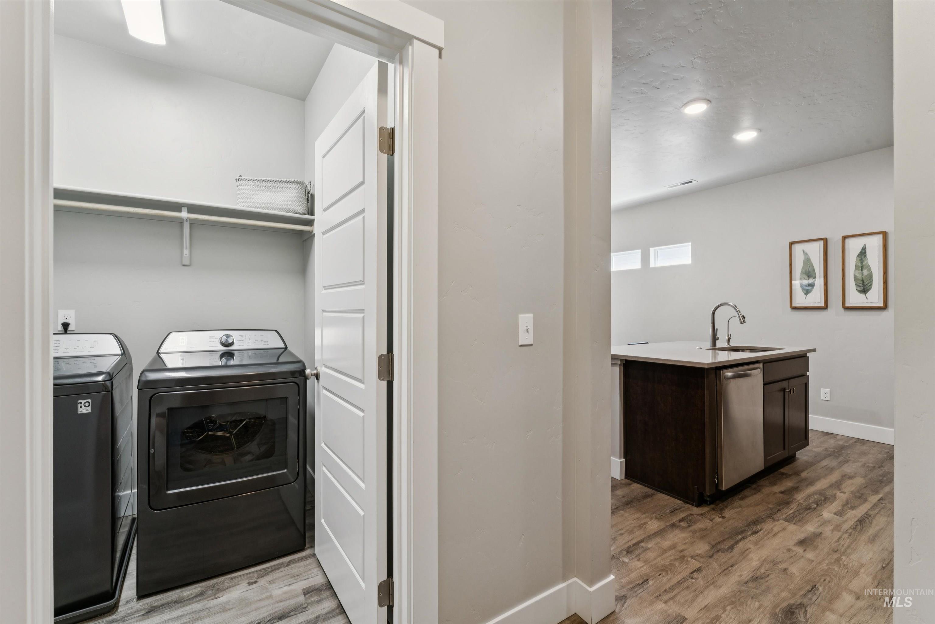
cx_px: 468
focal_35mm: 16
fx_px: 405
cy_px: 312
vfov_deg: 75.1
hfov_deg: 98.2
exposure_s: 1/6
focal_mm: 15.6
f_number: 13
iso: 400
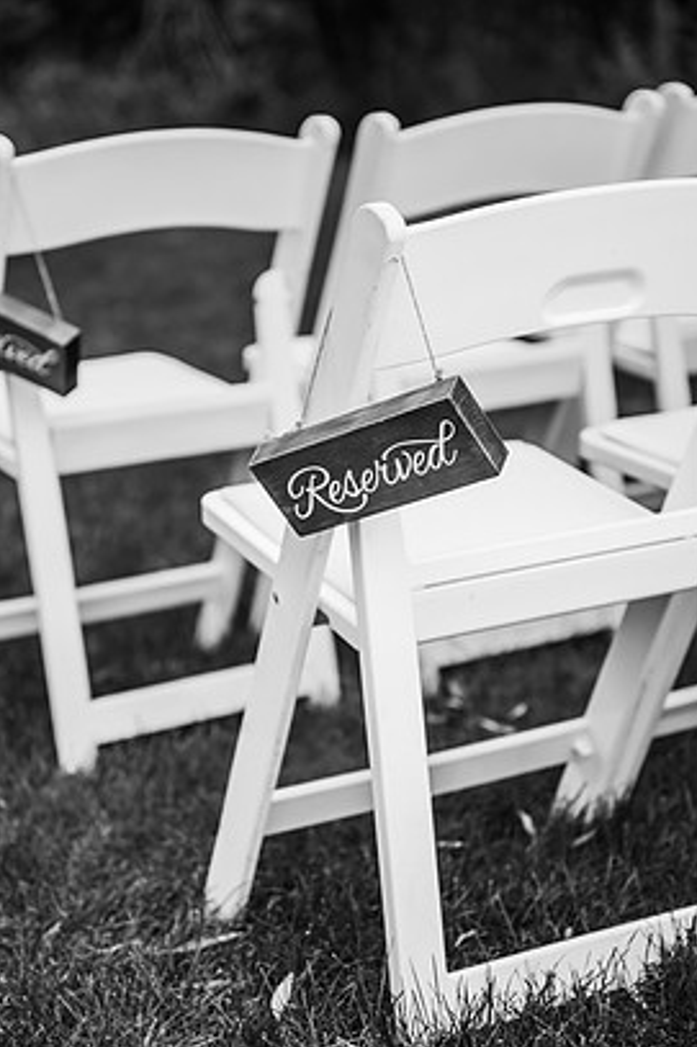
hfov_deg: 18.4
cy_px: 574
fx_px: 2151
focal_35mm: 74
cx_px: 354
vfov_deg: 27.3
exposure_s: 1/1000
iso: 200
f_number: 2.8
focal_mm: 67
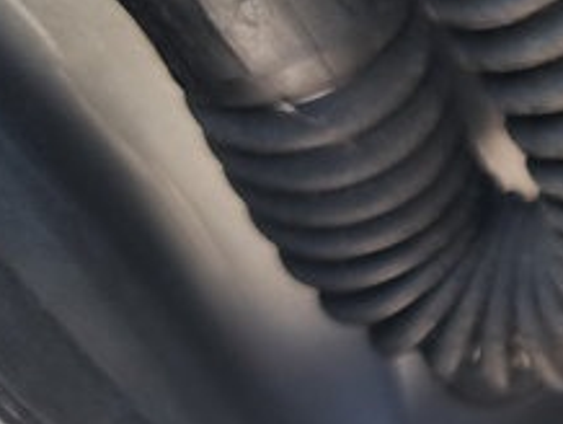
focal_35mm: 88
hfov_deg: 18.4
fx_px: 1433
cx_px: 956
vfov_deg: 16.7
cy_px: 315
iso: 50
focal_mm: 5.23
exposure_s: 1/100
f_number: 1.8
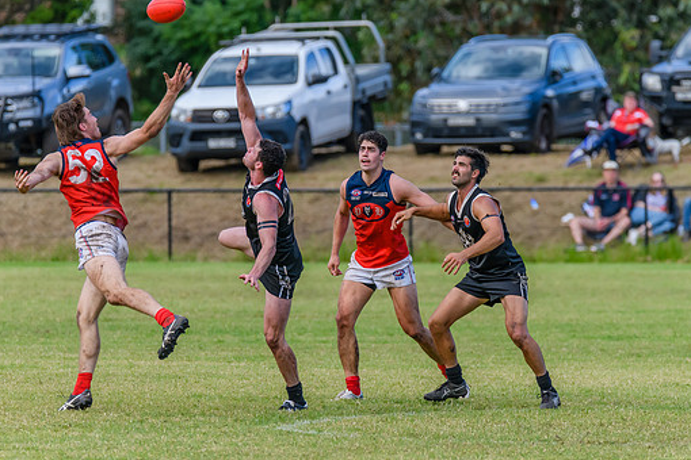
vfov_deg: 2.3
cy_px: 174
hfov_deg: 3.4
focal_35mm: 601
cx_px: 363
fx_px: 11535
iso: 1800
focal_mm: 420
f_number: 6
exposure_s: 1/2000
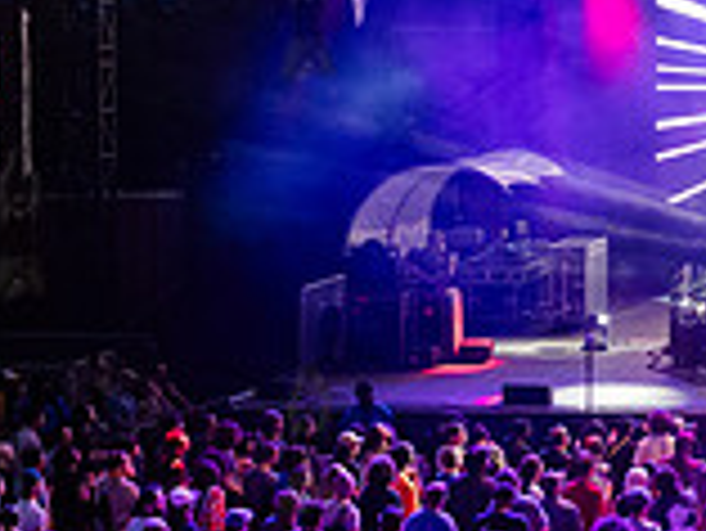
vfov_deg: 13.5
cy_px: 218
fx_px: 2245
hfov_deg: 17.0
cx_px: 886
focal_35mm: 110
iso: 4000
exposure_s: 1/320
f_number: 4
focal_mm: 31
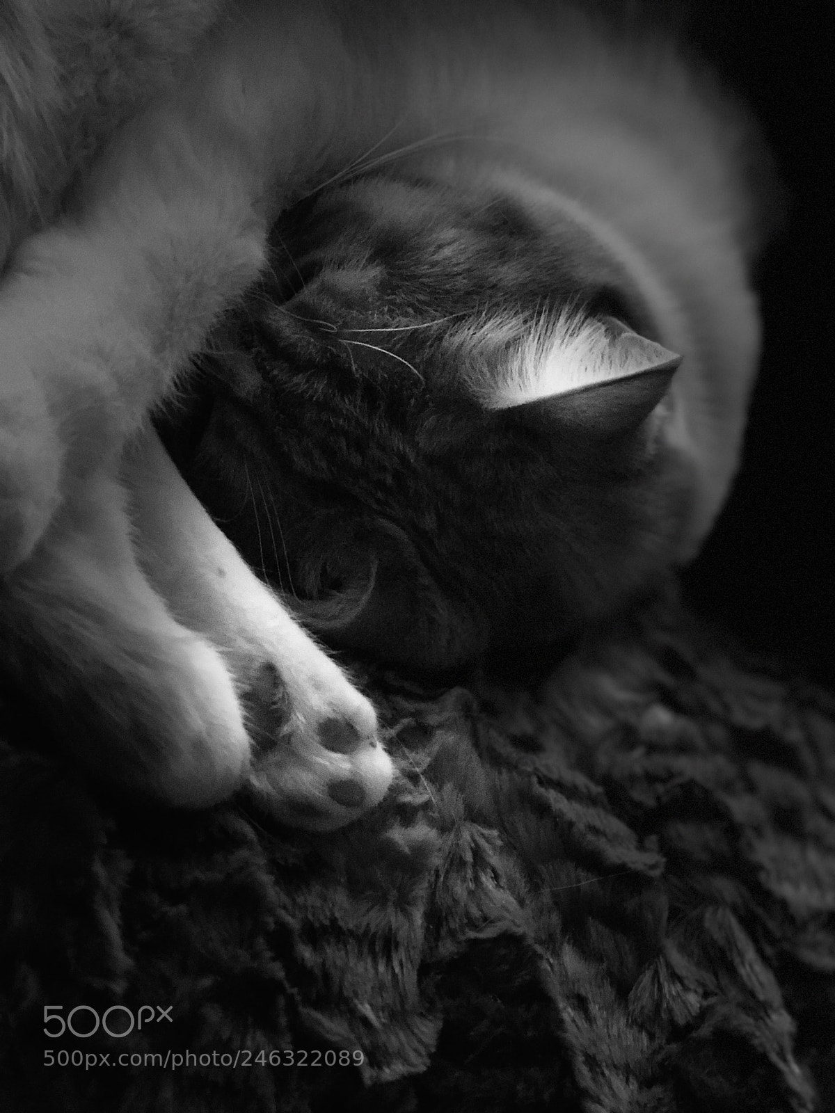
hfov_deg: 25.7
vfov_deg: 33.8
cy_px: 556
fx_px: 1833
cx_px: 418
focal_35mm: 57
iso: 1250
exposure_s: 1/60
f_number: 2.8
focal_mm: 6.6
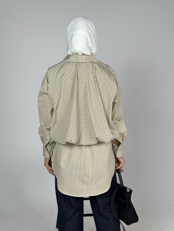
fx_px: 322
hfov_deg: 30.3
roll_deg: -0.1
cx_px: 87
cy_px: 116
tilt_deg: -8.4
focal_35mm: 48
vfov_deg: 39.7
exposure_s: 1/276
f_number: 1.78
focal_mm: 6.86
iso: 80
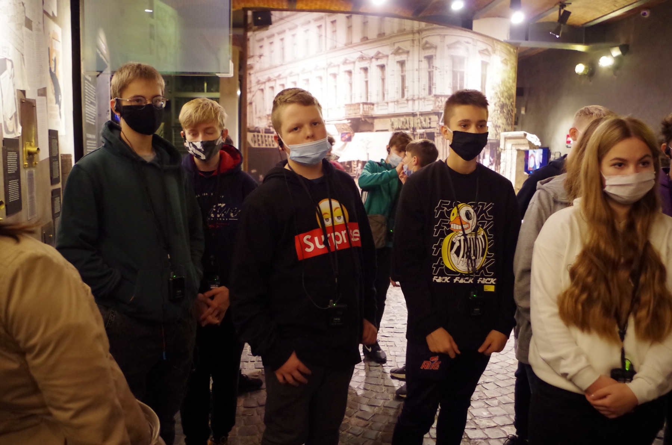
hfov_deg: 67.5
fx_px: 503
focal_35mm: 27
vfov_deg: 47.7
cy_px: 222
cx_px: 336
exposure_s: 1/15
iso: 3200
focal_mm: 18
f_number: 3.5
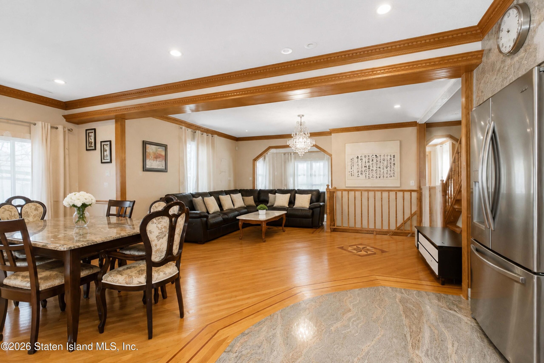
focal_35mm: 15
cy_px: 182
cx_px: 272
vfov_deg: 77.3
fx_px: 227
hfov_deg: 100.4
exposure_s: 1/60
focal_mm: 10
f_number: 7.1
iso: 2000
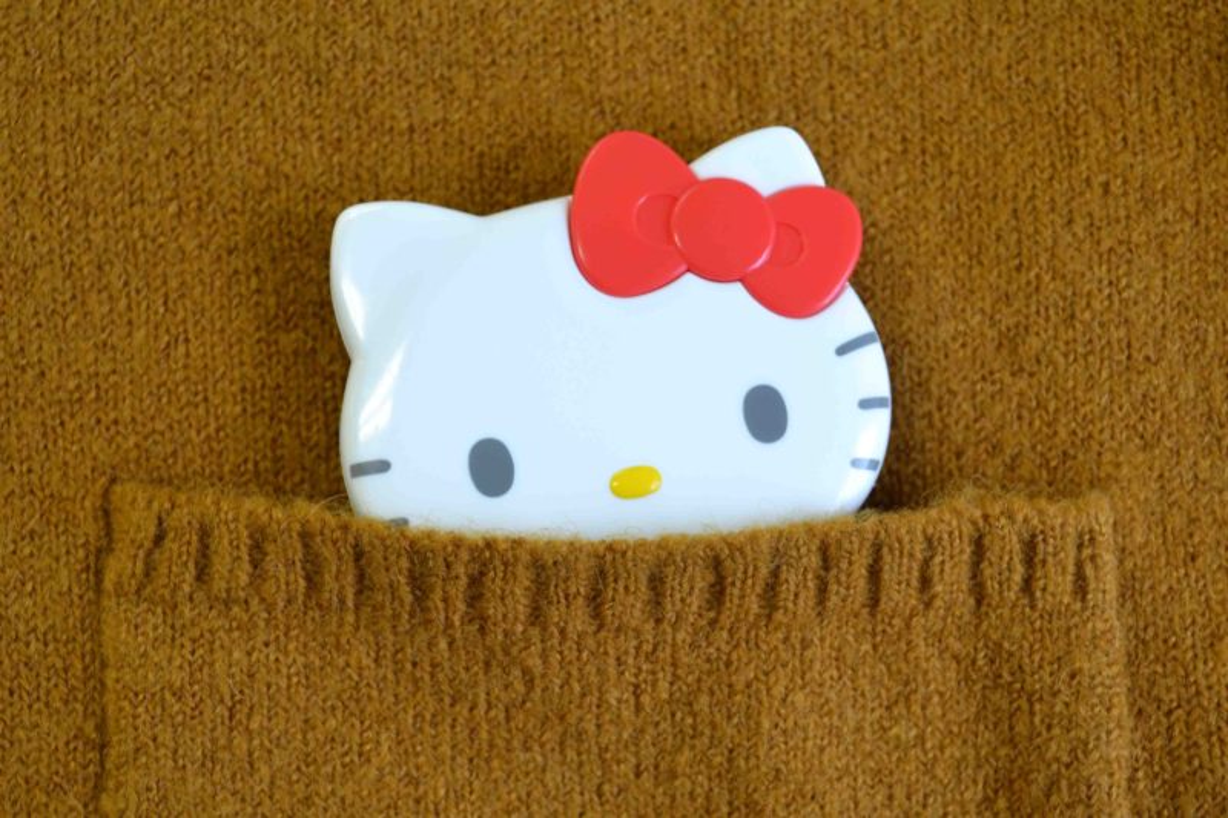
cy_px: 409
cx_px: 614
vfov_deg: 28.1
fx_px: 1637
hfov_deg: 41.1
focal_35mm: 48
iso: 400
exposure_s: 1/50
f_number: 4.8
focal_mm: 32
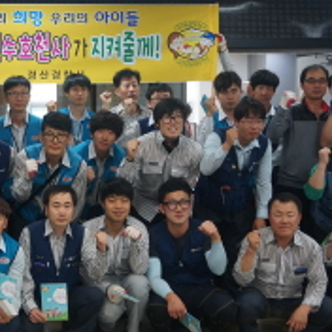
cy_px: 180
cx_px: 23
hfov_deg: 25.5
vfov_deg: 26.5
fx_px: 705
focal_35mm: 65
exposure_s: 1/13
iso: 100
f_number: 4
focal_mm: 18
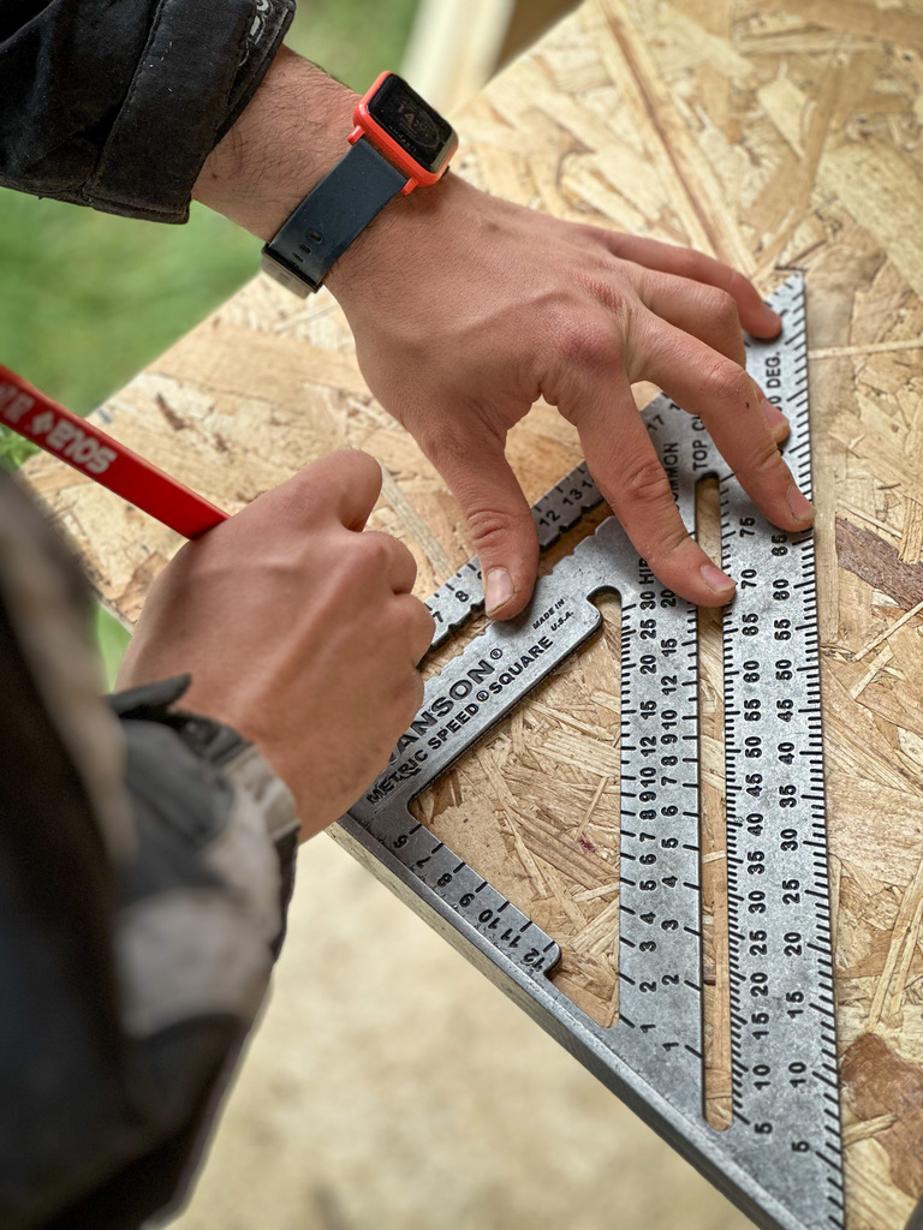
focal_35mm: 77
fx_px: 2738
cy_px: 615
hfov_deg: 19.1
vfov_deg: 25.3
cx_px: 462
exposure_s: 1/120
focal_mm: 9
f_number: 2.8
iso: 32
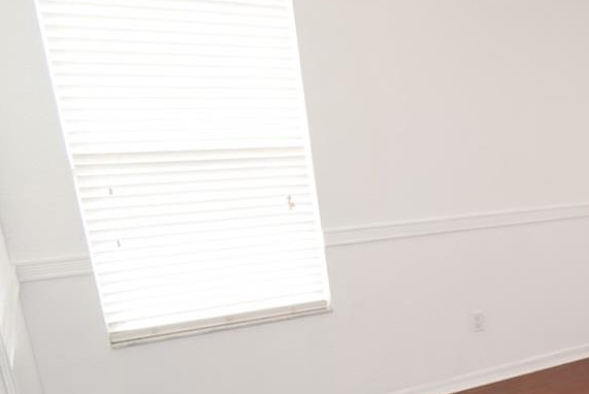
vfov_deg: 31.0
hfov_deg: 36.3
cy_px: 323
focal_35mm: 42
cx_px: 700
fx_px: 688
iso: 200
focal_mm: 10
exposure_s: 1/60
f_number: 4
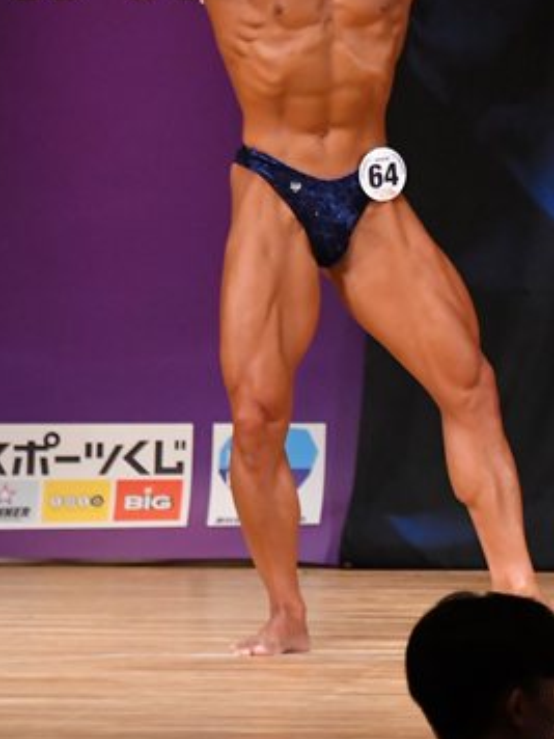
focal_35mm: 597
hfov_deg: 2.5
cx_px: 663
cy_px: 224
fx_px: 12739
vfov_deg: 3.3
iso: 5000
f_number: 5.6
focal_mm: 190
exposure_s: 1/400
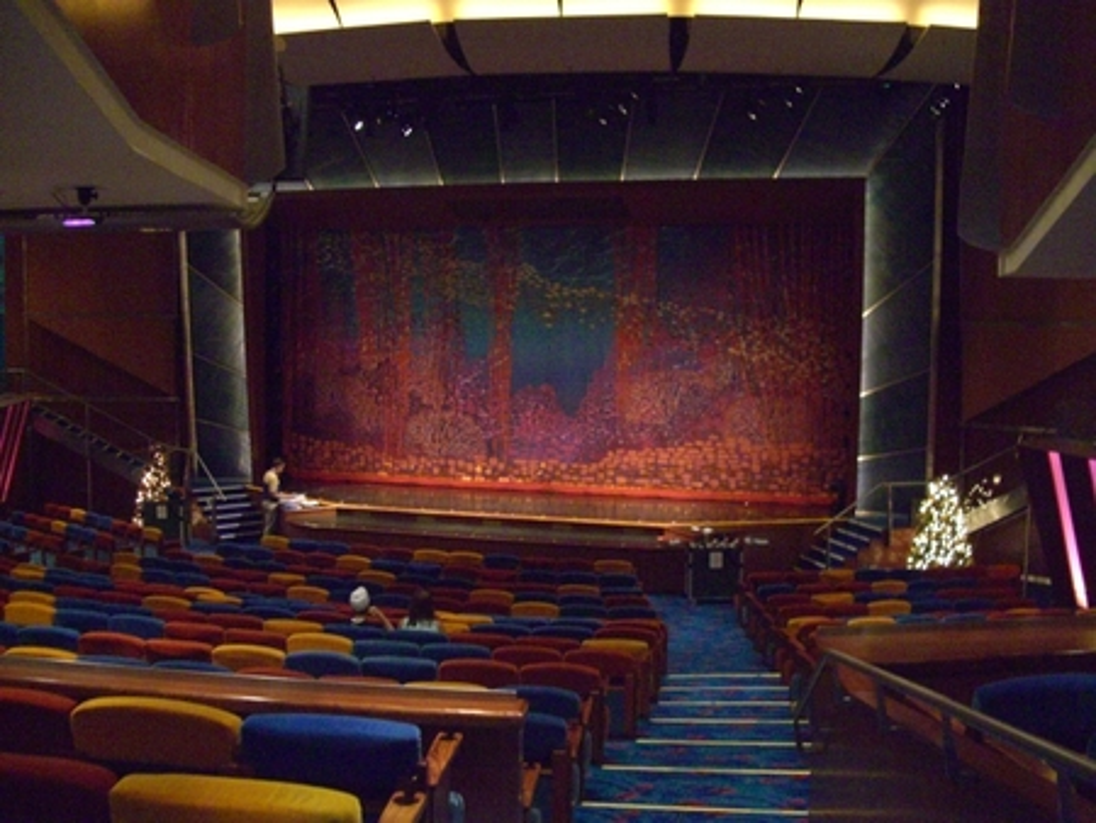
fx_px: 1204
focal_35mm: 38
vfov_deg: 37.8
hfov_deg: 49.0
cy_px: 412
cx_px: 548
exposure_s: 1/15
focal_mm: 7.9
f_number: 2.8
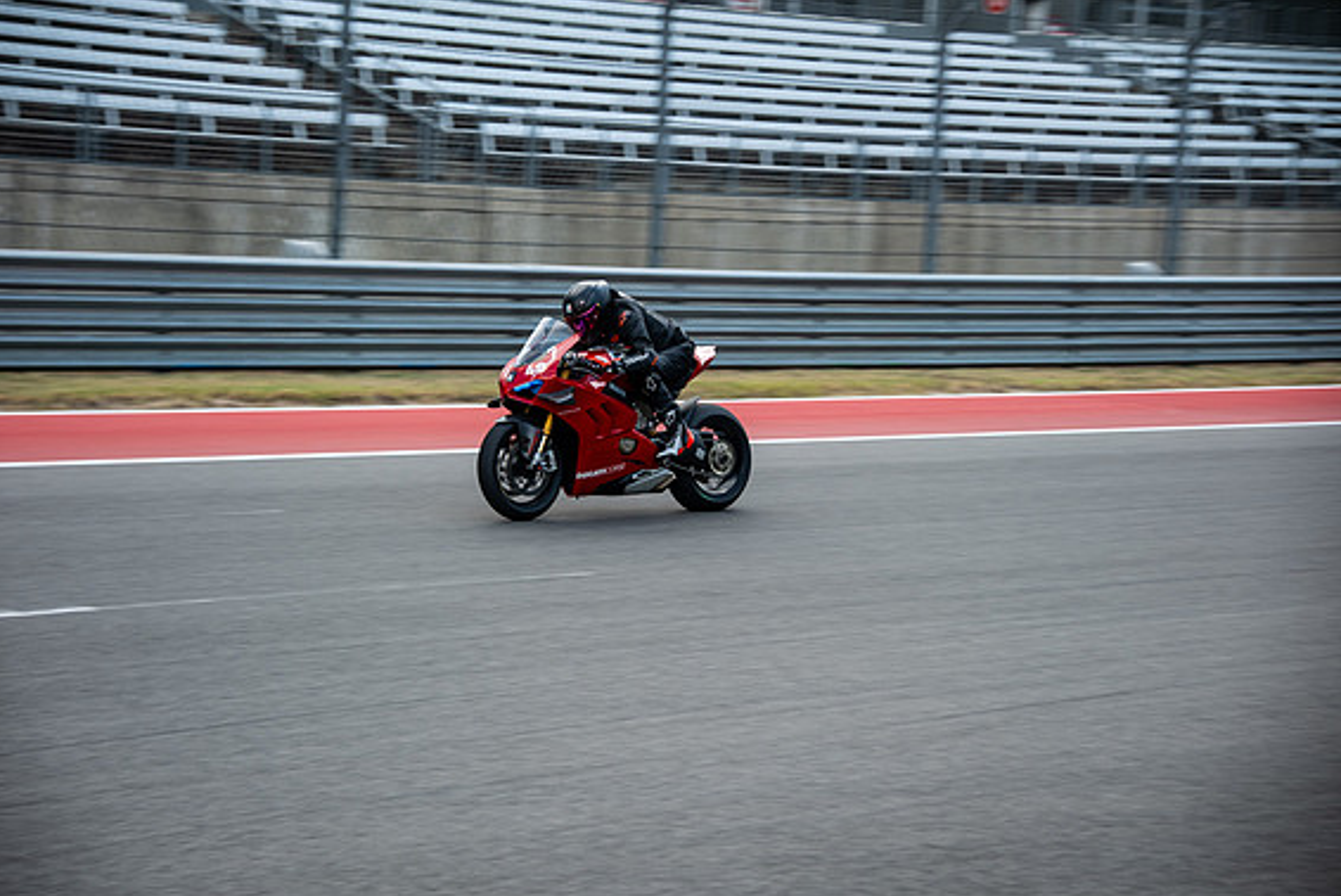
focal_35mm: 85
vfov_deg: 16.1
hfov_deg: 23.9
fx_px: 3168
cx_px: 668
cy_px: 454
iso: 160
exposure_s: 1/500
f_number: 3.2
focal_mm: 55
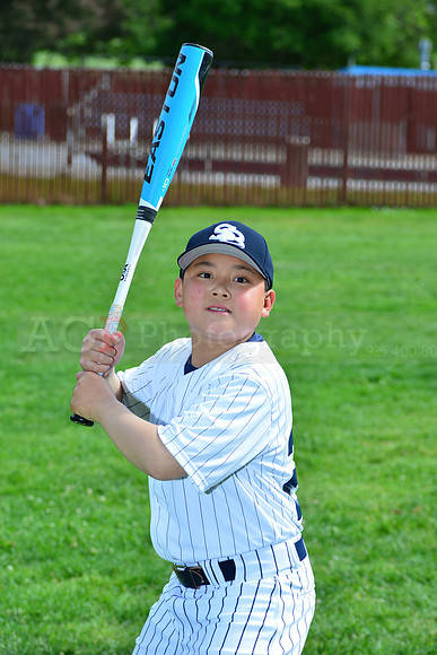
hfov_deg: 11.0
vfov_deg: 16.4
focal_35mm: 125
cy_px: 328
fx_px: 2275
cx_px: 218
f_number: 8
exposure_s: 1/200
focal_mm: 125
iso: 160
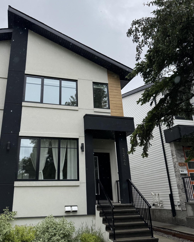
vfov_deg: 56.9
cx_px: 81
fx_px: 222
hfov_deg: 46.9
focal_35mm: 31
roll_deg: +1.6
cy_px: 103
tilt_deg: +23.1
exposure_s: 1/1818
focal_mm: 6.76
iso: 80
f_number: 1.78
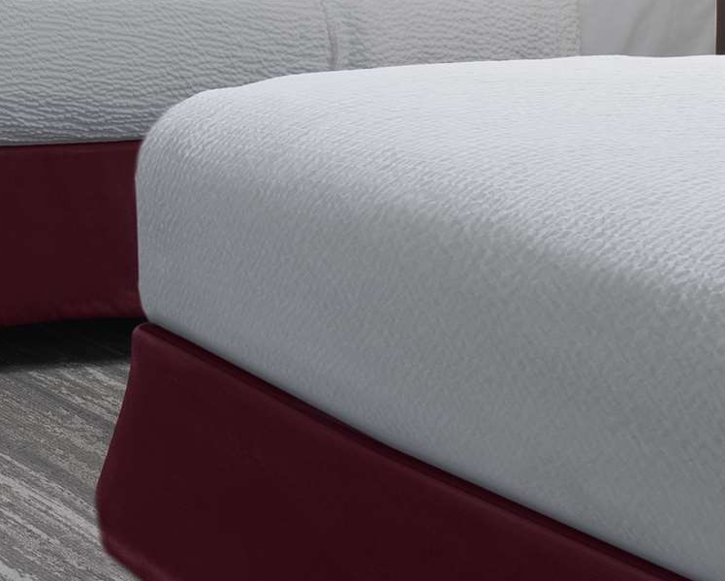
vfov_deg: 11.4
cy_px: -258
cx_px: -619
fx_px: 2791
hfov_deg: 13.2
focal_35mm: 130
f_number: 11
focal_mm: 27
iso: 400
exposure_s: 1/13
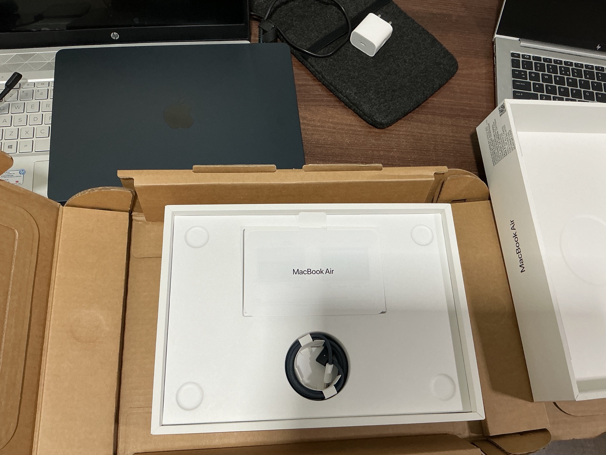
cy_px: 228
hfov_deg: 61.7
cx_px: 303
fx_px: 508
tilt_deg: -67.7
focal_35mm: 29
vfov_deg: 48.2
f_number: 1.8
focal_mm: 3
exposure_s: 1/50
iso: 80
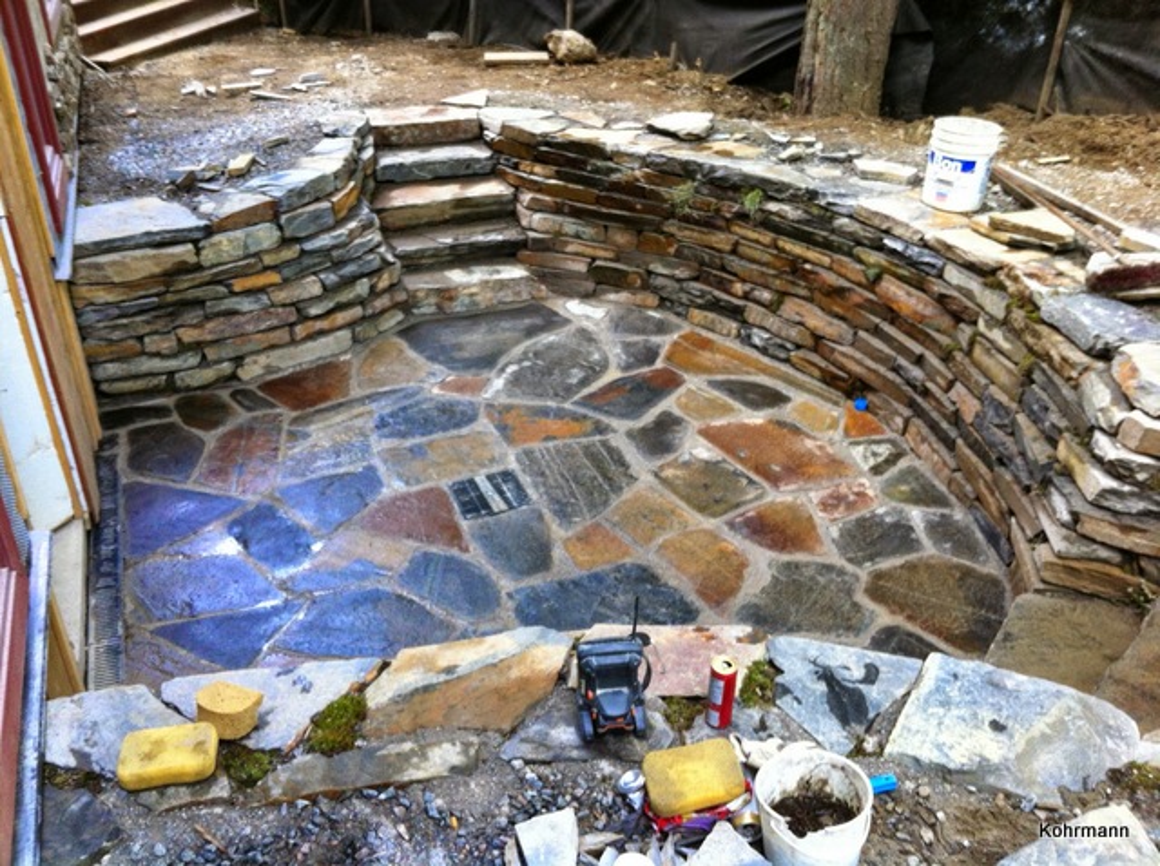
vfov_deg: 40.6
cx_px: 580
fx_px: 1171
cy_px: 433
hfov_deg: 52.7
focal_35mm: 35
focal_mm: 3.85
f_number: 2.8
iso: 80
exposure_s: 1/24
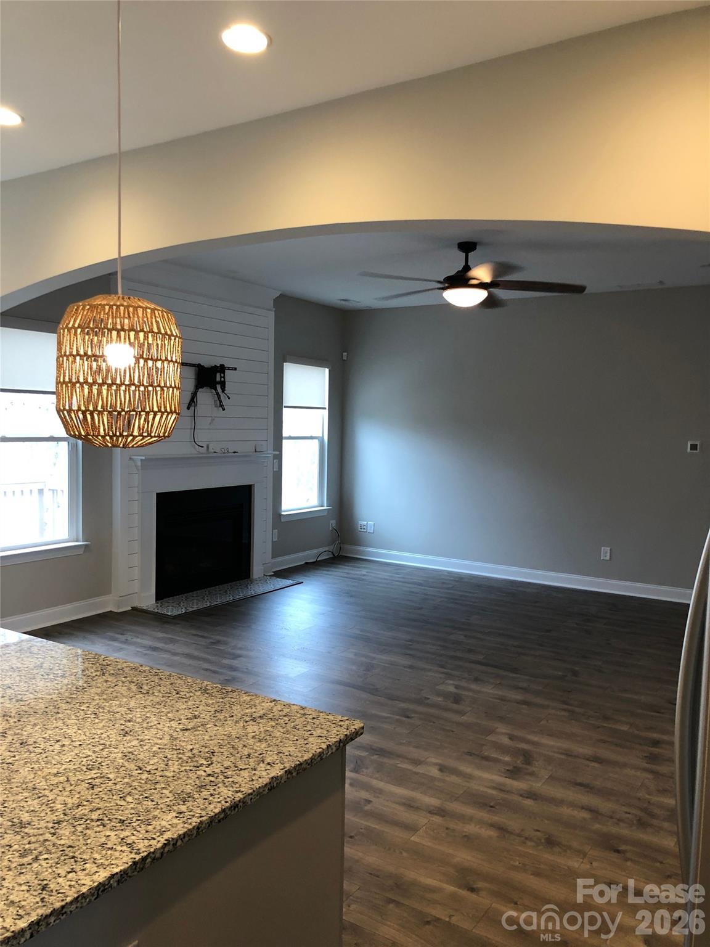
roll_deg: -0.8
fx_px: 766
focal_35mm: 28
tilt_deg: -4.4
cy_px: 474
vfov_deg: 63.4
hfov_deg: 49.7
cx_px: 355
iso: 40
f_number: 1.8
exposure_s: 1/17
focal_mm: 3.99
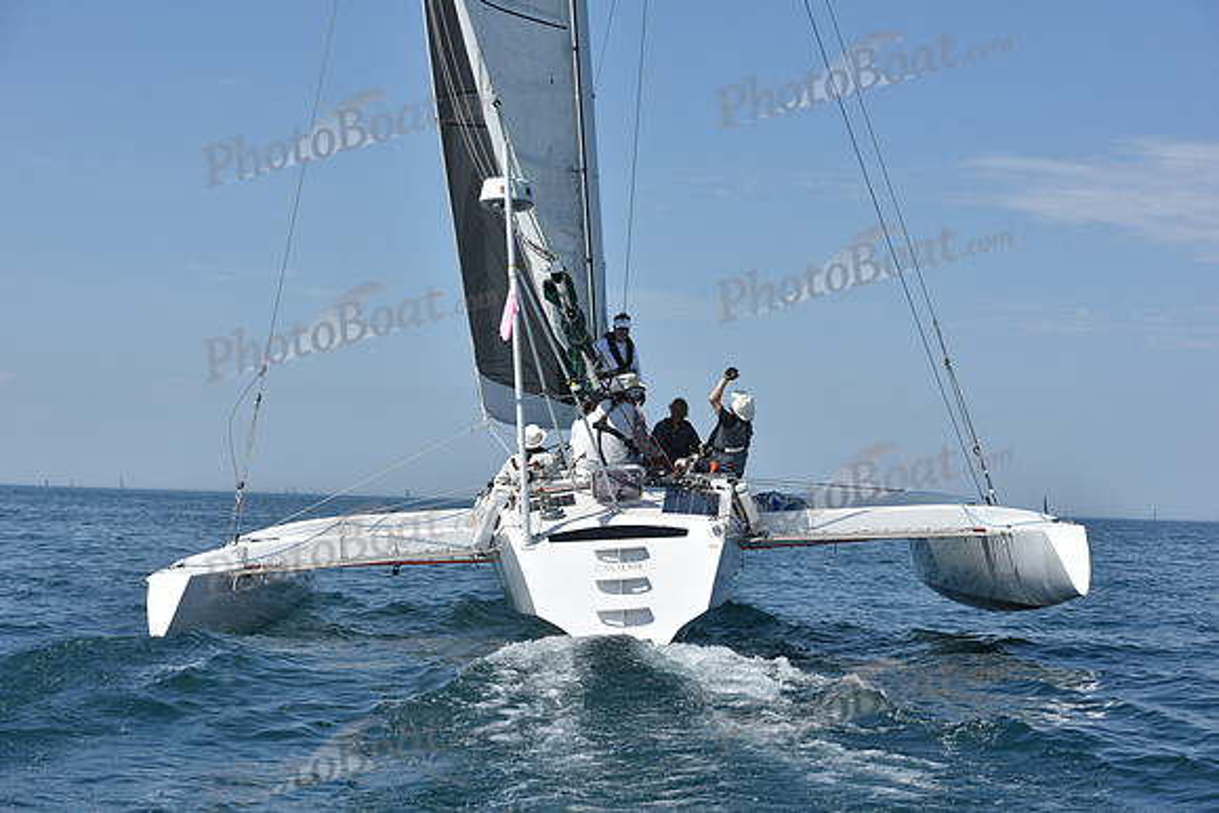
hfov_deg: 28.8
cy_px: 406
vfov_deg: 19.5
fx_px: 2371
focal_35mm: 70
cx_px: 610
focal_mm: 70
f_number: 9
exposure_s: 1/1250
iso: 250
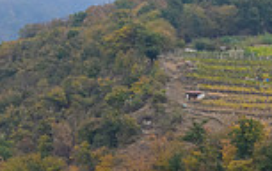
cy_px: 191
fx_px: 1432
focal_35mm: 193
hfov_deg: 10.6
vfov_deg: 6.8
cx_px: 372
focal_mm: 33.5
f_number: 8
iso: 1400
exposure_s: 1/400
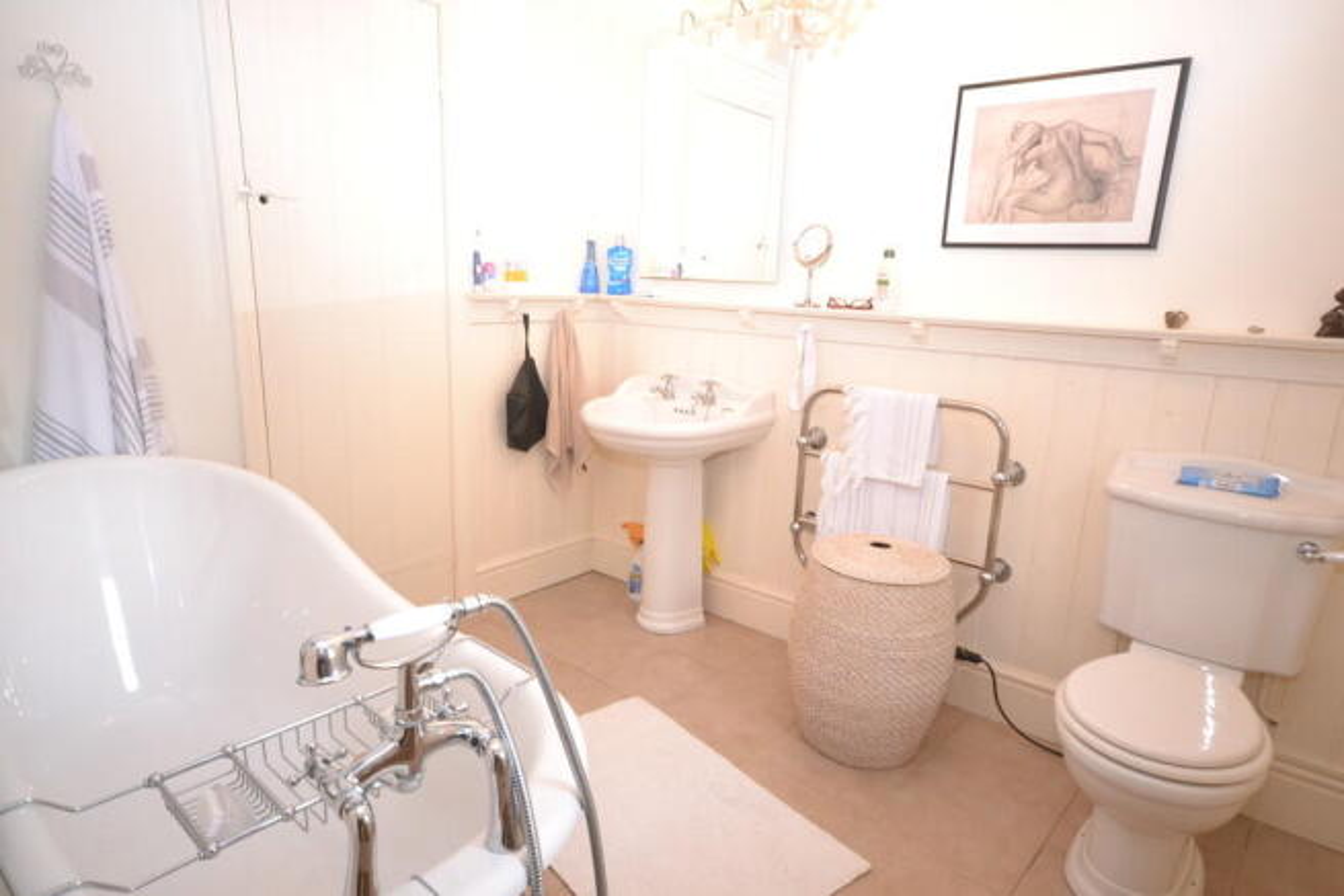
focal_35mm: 21
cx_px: 672
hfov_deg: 81.2
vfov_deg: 59.5
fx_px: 784
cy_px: 448
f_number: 4.8
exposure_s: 1/60
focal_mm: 14
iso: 2500
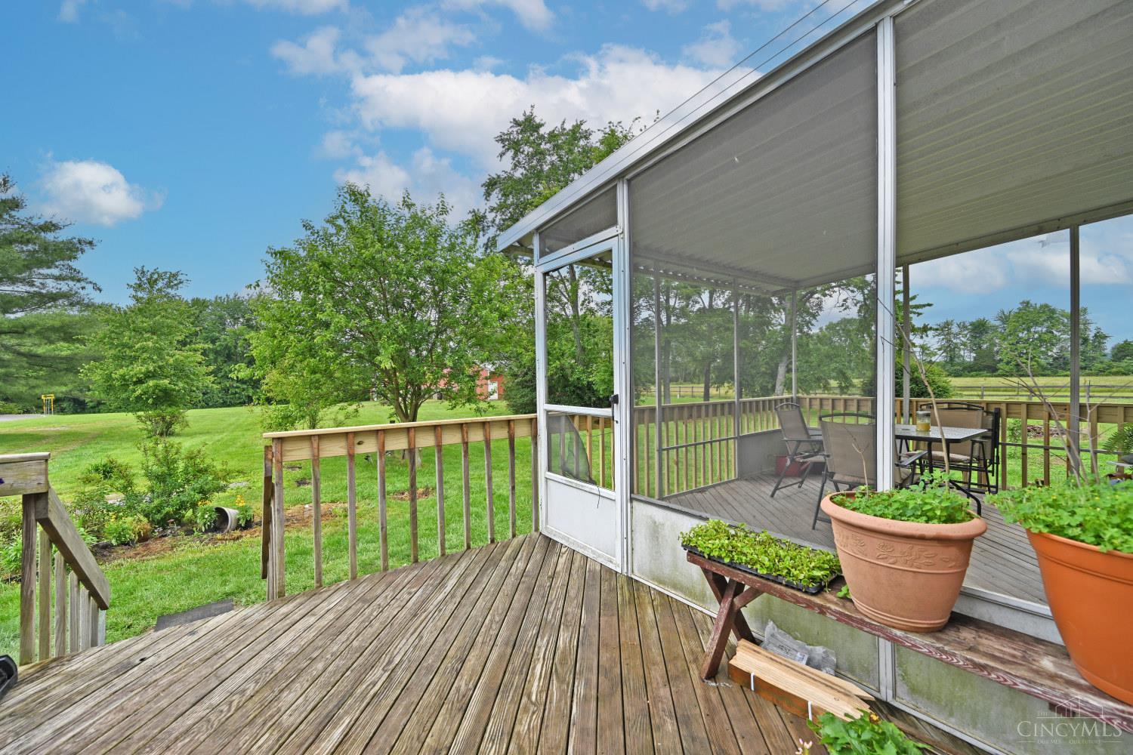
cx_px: 566
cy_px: 378
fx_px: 441
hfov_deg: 104.3
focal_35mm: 14
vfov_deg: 81.2
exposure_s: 1/320
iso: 100
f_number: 6.3
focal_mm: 14
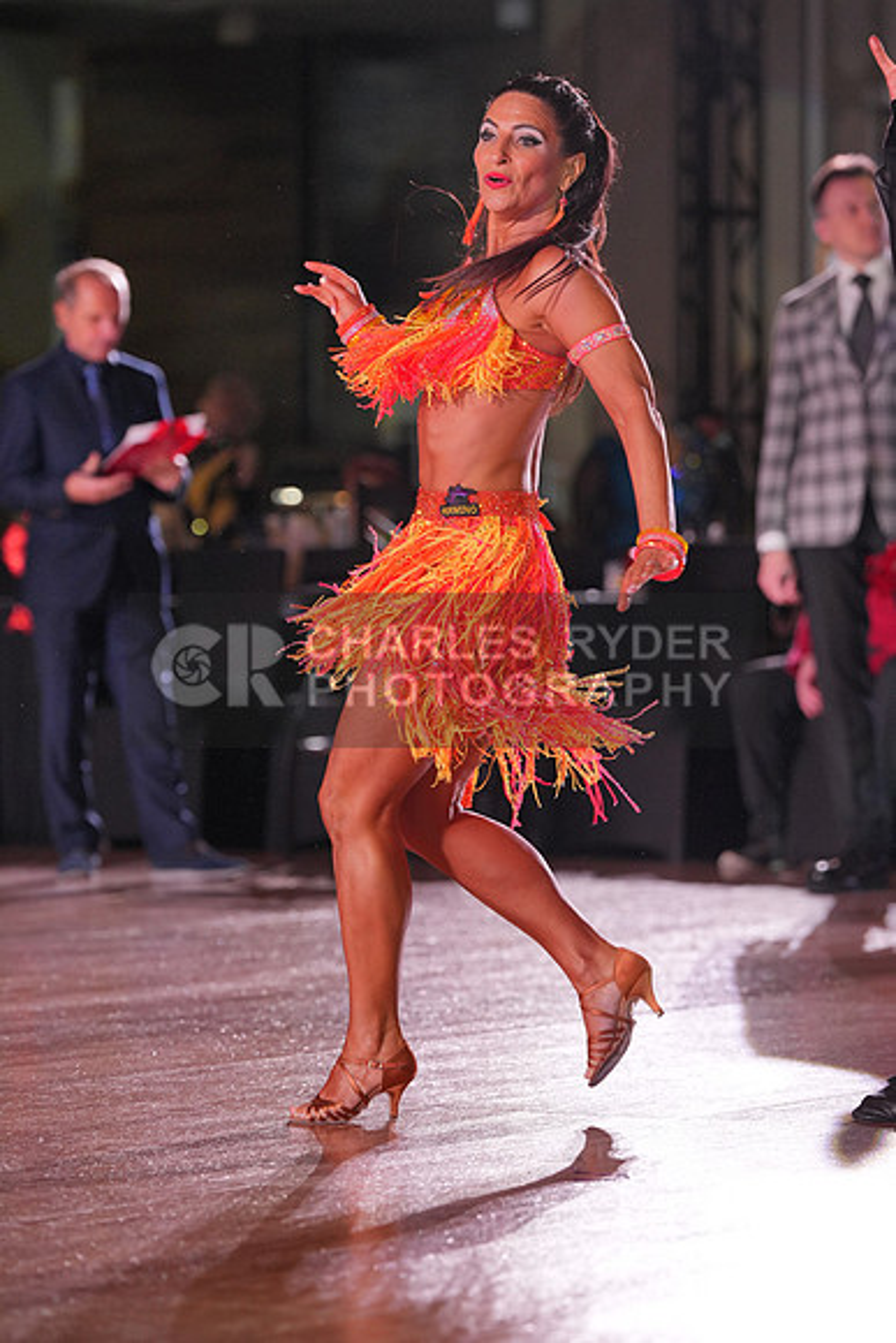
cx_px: 448
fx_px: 5969
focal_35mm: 160
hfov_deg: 8.6
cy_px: 672
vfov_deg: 12.8
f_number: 4
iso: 2000
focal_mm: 160
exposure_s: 1/500
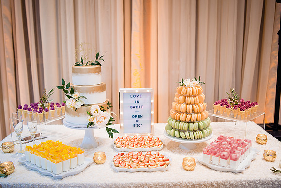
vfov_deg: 35.4
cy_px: 87
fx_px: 293
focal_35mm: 38
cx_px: 141
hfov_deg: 51.2
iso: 320
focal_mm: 35
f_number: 1.4
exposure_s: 1/160
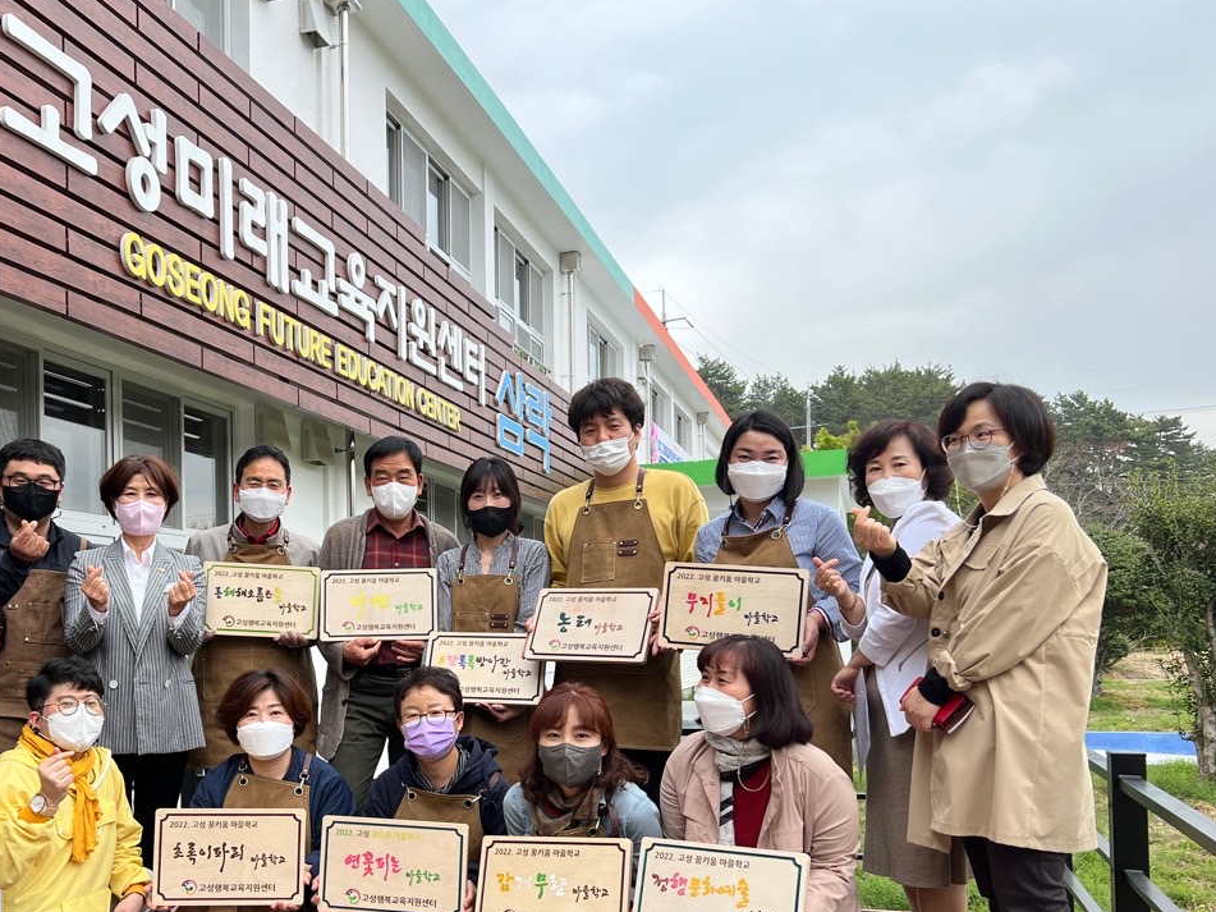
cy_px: 588
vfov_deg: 40.3
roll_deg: +0.5
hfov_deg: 51.8
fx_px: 1229
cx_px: 422
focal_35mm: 35
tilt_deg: +1.7
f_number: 1.5
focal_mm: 5.7
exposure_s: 1/666
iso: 50
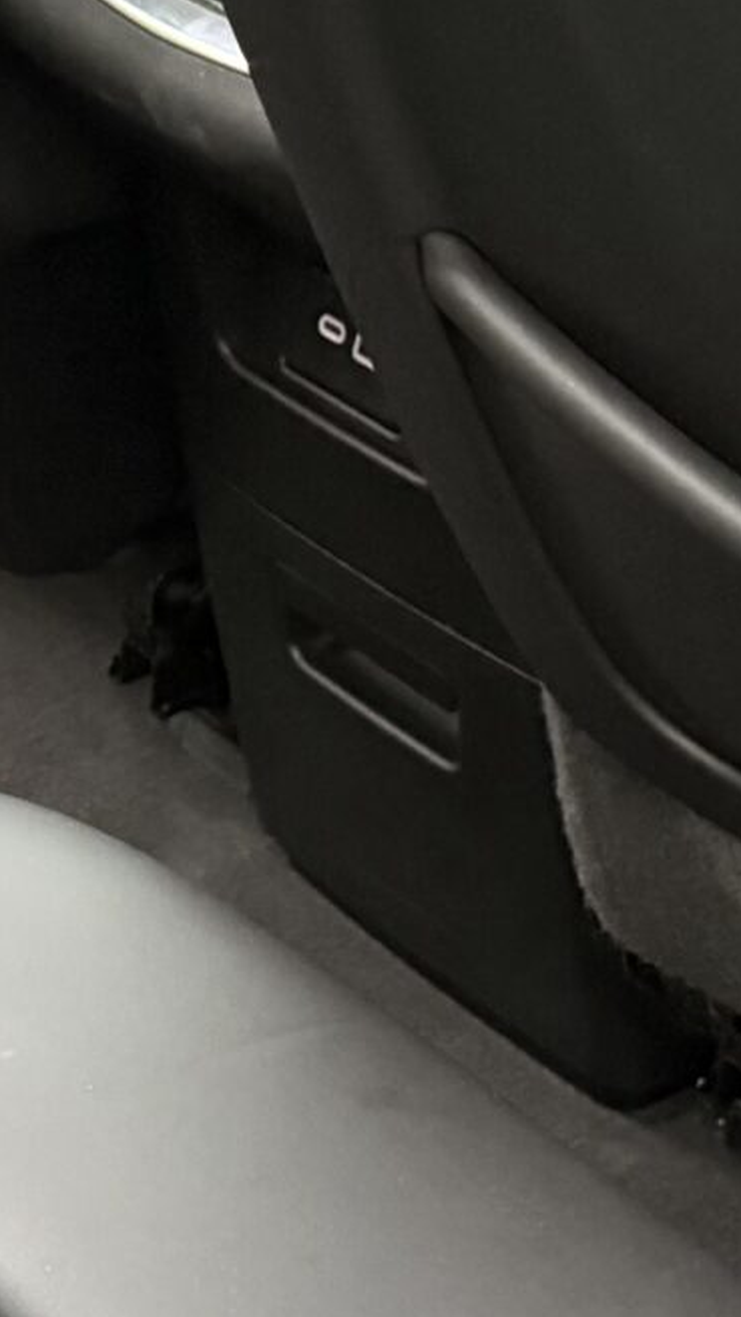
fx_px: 3563
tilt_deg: -34.7
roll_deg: -0.8
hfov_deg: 11.5
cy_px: 795
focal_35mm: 102
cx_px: -245
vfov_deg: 20.9
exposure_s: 1/40
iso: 800
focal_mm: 6.76
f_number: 1.78
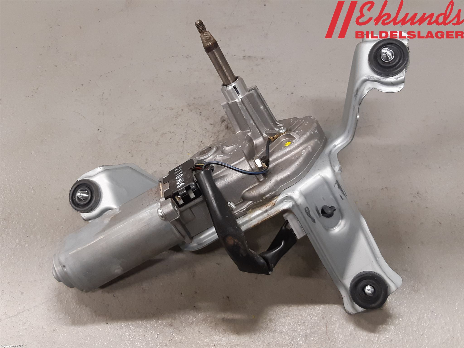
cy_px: 174
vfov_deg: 53.1
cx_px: 232
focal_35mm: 26
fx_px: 349
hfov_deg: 67.3
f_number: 1.7
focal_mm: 3.93
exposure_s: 1/50
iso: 160
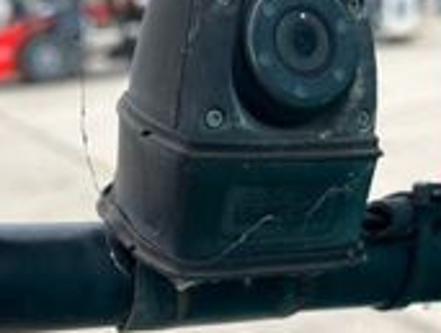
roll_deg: +4.2
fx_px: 1072
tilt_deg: -9.3
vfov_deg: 17.6
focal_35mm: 84
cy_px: 152
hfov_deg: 23.2
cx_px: 211
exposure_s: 1/516
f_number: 1.78
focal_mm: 6.86
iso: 80
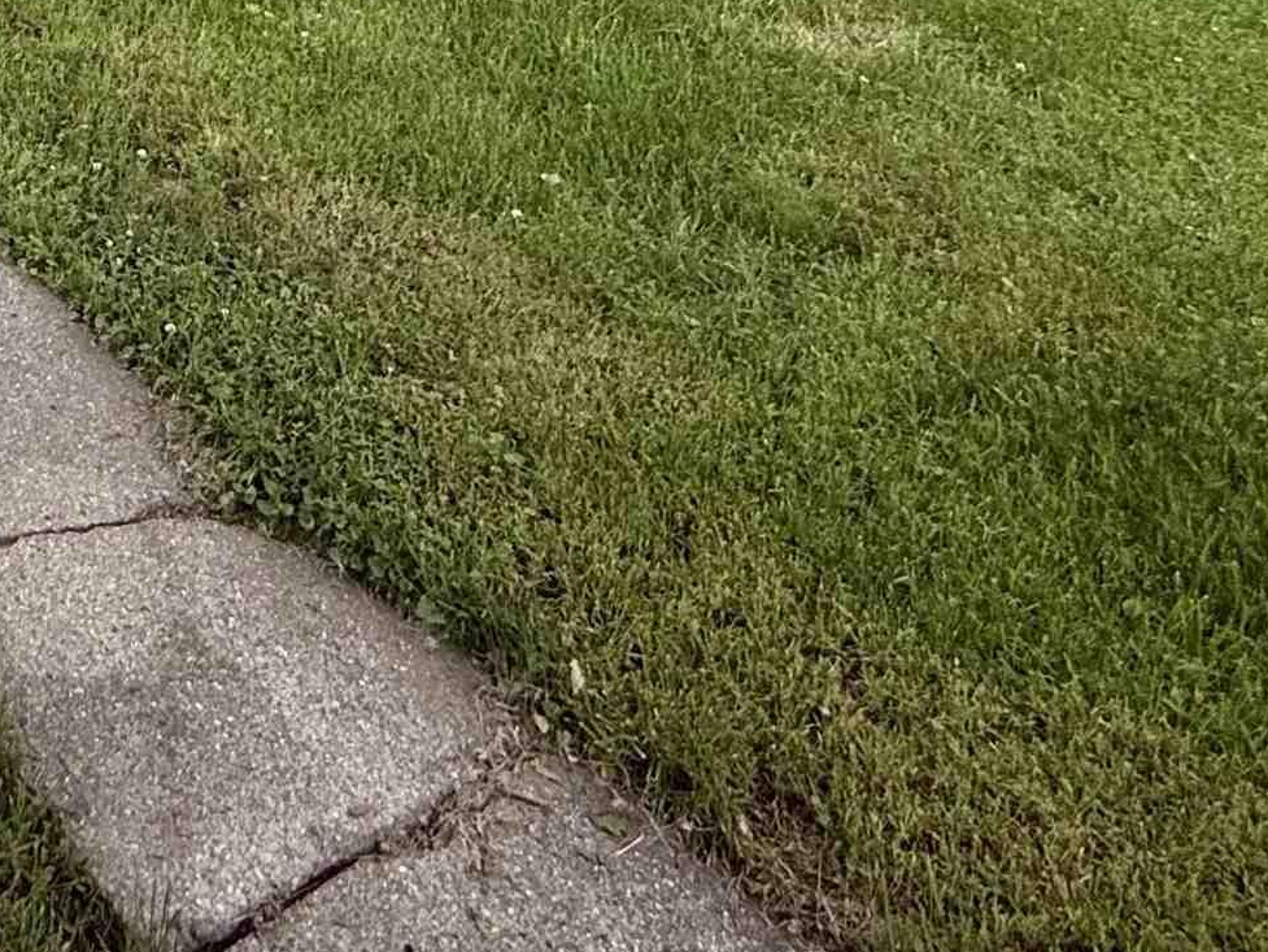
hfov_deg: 36.2
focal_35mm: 44
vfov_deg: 24.3
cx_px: -140
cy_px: -535
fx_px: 1612
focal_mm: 2.22
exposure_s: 1/625
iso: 64
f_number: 2.2
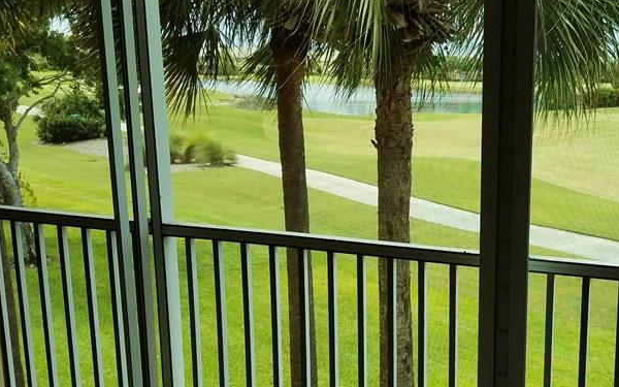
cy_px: 237
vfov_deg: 27.3
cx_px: 492
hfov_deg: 40.9
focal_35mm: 47
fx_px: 793
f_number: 1.7
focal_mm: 4.2
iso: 40
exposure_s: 1/750
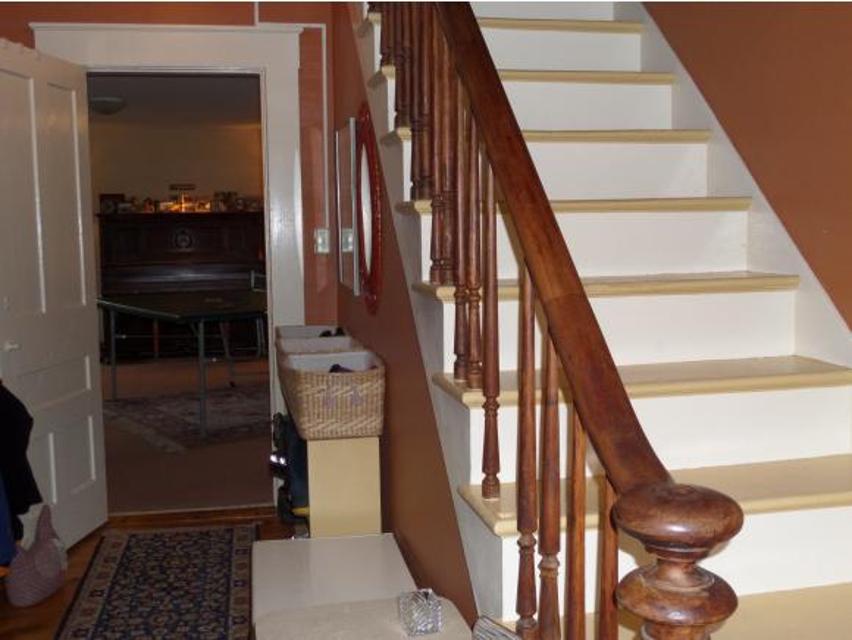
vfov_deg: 35.2
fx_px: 1010
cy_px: 320
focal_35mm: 41
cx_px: 426
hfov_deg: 45.7
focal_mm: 6.8
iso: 240
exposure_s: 1/45
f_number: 3.6
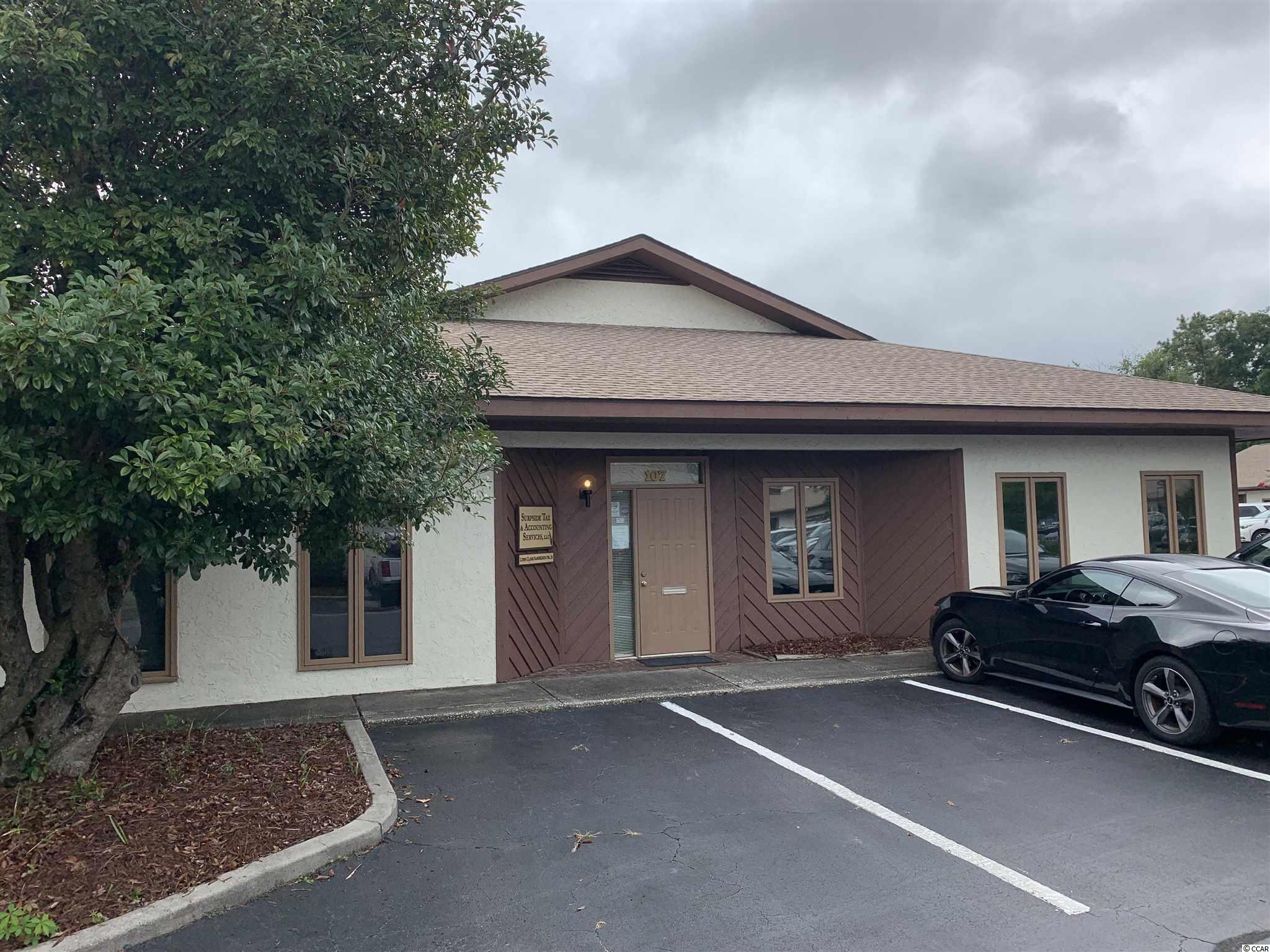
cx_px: 635
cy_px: 476
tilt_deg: +4.1
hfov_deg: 67.3
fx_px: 954
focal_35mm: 26
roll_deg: +1.3
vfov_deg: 53.1
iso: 25
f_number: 1.8
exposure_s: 1/1536
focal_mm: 4.25
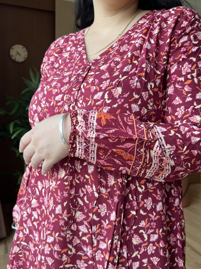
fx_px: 240
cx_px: 94
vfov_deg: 58.3
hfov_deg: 45.4
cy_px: 141
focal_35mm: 31
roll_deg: -0.7
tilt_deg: -6.8
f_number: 1.5
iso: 40
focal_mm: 5.7
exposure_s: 1/198
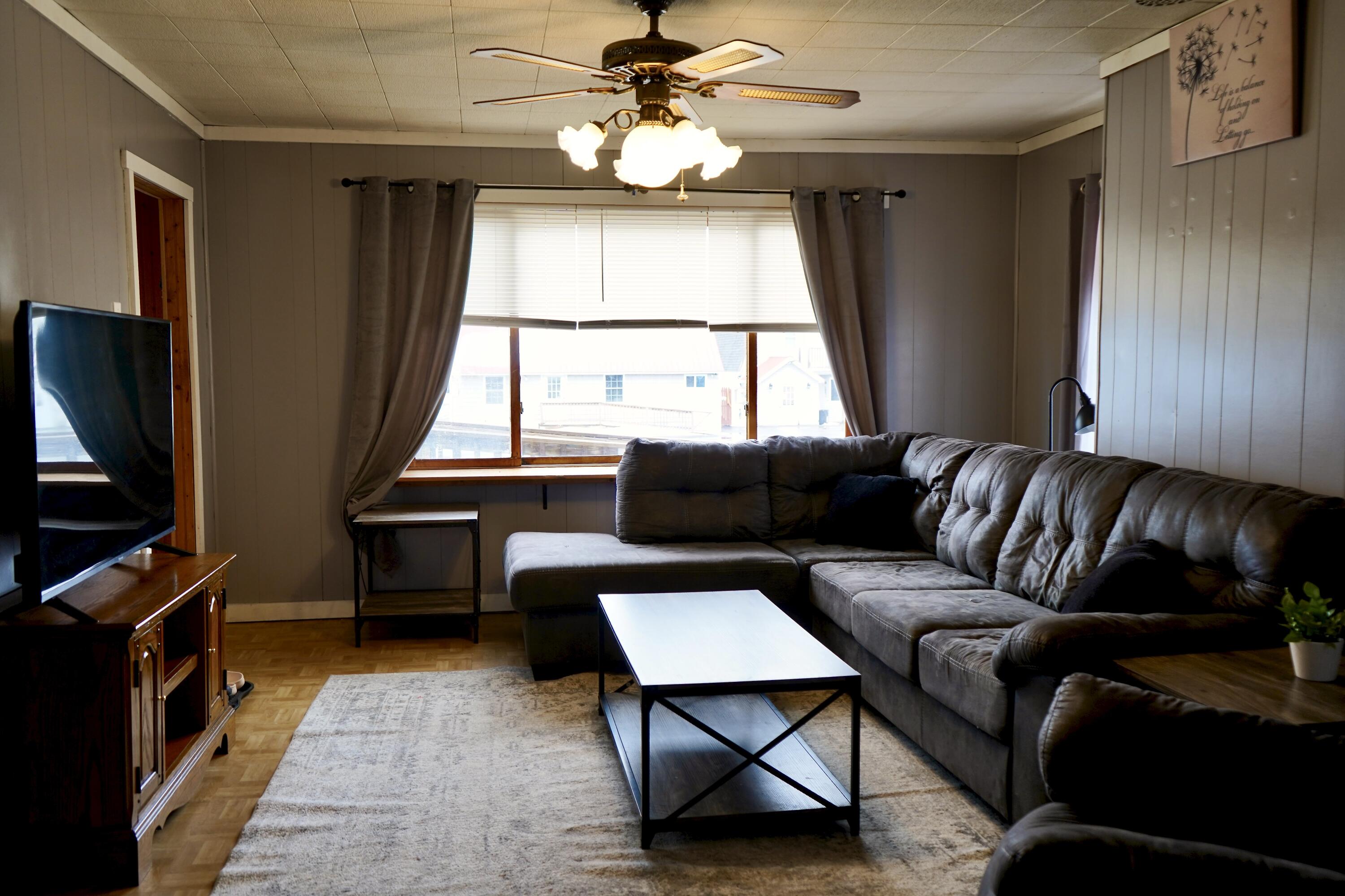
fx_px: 1121
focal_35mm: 30
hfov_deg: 61.9
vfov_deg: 43.6
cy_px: 448
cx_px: 672
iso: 250
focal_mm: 30
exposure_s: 1/60
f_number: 4
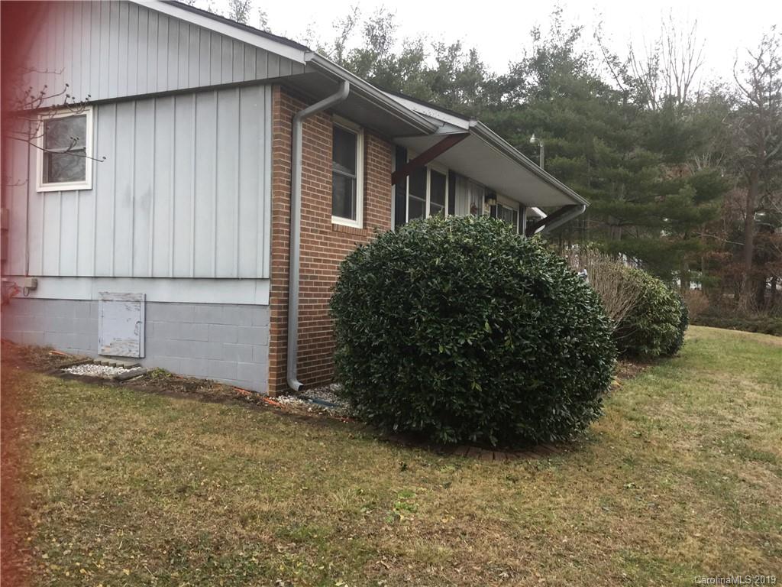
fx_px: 700
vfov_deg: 45.4
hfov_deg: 58.4
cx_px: 391
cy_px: 294
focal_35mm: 31
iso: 40
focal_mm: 3.3
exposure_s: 1/120
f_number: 2.4
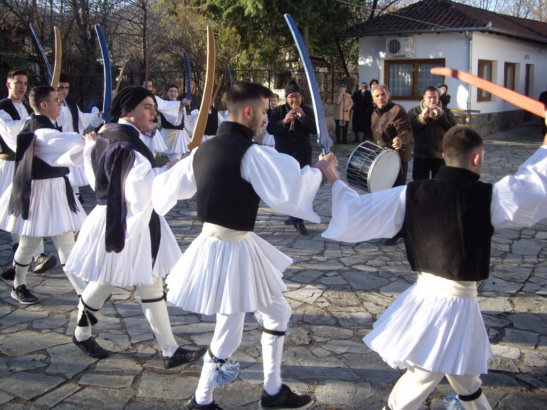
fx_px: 600
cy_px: 205
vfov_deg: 37.7
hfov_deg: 49.0
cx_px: 274
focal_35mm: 38
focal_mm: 7.9
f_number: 2.8
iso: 64
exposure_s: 1/200
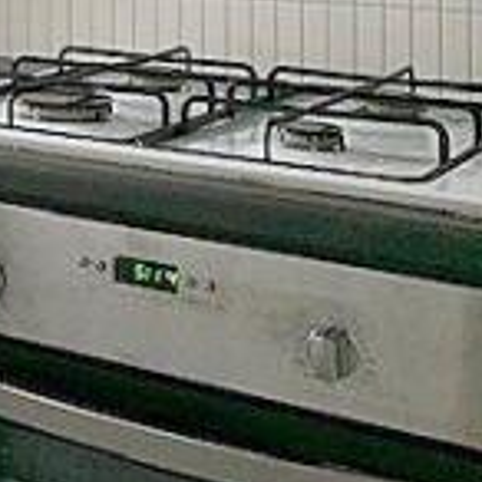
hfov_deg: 15.5
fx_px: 1449
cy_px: -154
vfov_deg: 17.6
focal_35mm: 92
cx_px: -451
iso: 100
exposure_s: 1/114
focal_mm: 4.25
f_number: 1.8
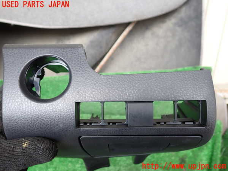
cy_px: 86
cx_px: 114
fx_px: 198
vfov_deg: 46.8
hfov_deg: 60.0
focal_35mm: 30
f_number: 2.3
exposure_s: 1/80
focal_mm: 5.4
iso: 100
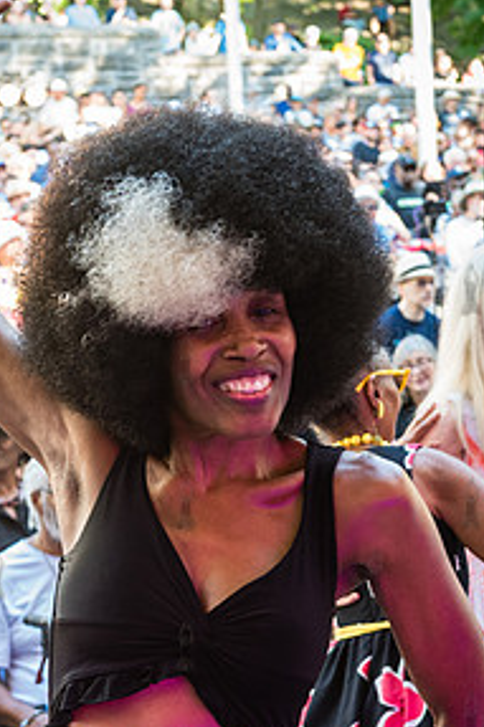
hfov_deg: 14.5
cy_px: 504
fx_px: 1898
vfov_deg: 21.6
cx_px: 210
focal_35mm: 94
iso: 1000
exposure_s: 1/125
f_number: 4
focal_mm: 40
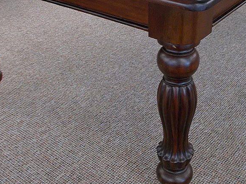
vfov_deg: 26.3
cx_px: 156
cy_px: 28
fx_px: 384
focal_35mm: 54
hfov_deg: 35.3
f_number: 3.2
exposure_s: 1/20
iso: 200
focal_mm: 4.6
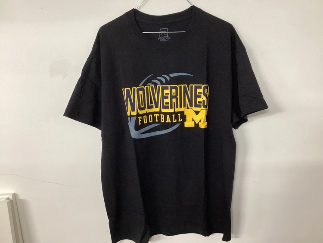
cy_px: 122
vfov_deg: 45.5
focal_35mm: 31
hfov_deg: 58.3
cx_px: 162
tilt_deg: -13.4
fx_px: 289
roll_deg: +2.3
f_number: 2.4
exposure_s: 1/60
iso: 250
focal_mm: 3.3
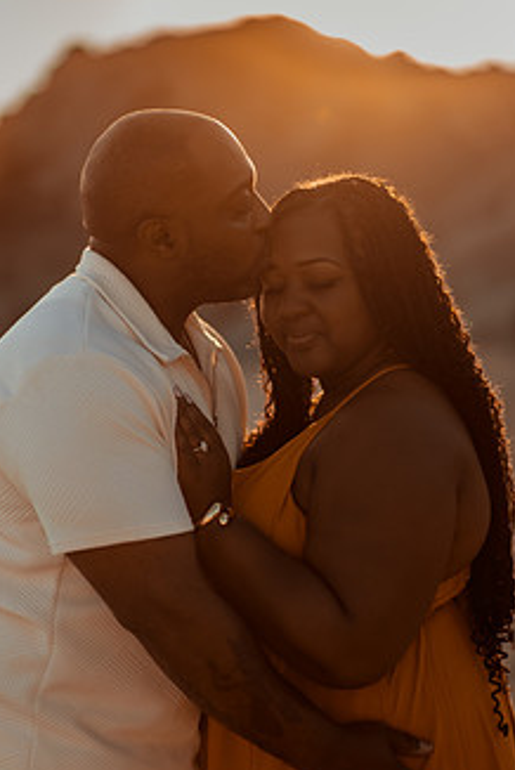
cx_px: 241
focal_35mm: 80
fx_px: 1713
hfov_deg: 17.1
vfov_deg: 25.3
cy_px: 430
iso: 100
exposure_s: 1/4000
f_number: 1.4
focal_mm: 58
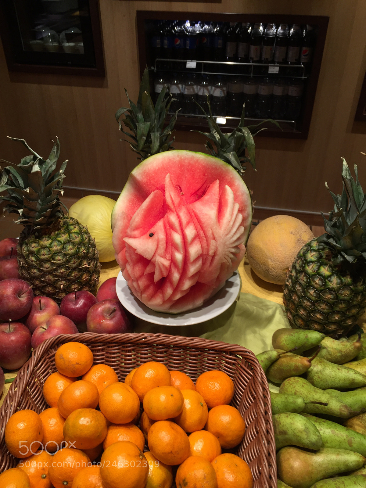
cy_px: 244
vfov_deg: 61.7
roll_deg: +1.3
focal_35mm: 29
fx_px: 409
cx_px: 183
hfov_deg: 48.2
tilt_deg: -35.1
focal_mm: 4.15
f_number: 2.2
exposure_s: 1/50
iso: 32
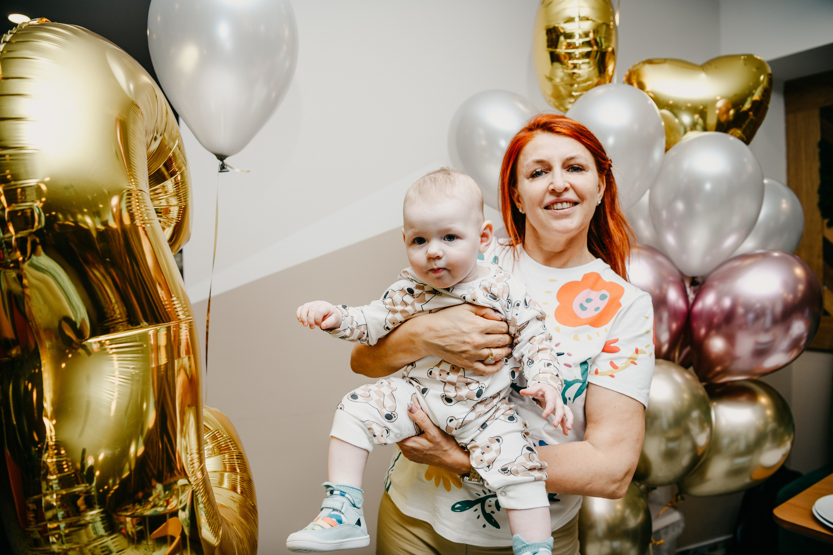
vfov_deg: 53.1
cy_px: 278
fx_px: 555
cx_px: 416
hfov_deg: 73.7
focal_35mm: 24
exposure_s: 1/160
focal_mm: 24
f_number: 3.5
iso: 125
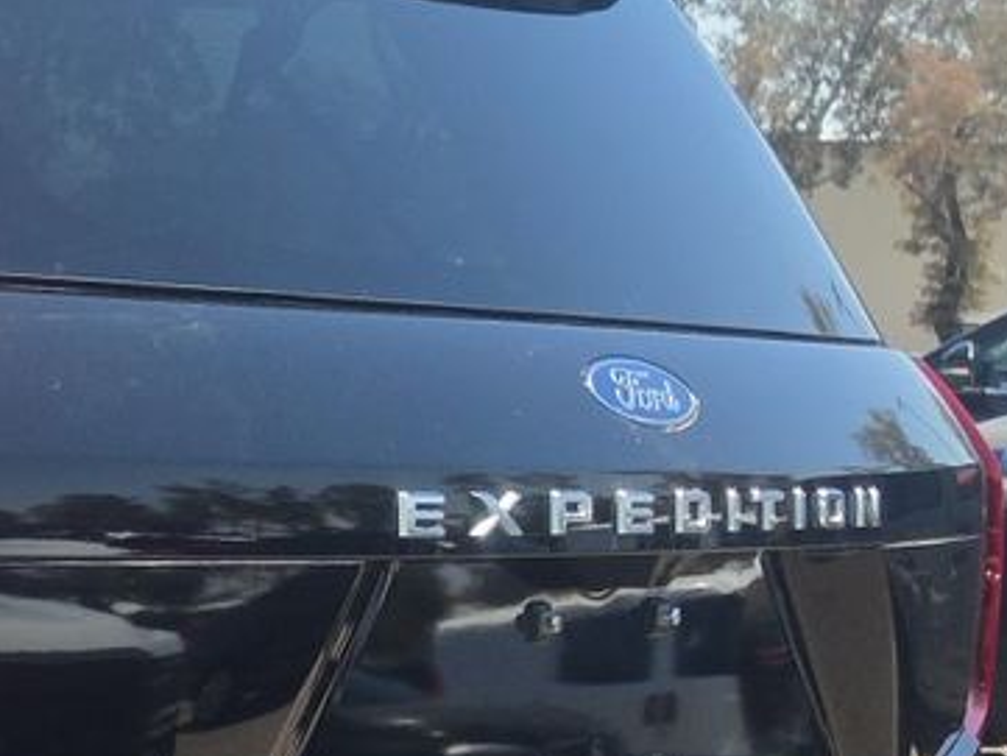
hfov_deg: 16.6
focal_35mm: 102
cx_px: -717
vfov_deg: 14.5
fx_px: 2968
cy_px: 552
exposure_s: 1/2858
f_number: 1.4
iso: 63
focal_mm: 6.5
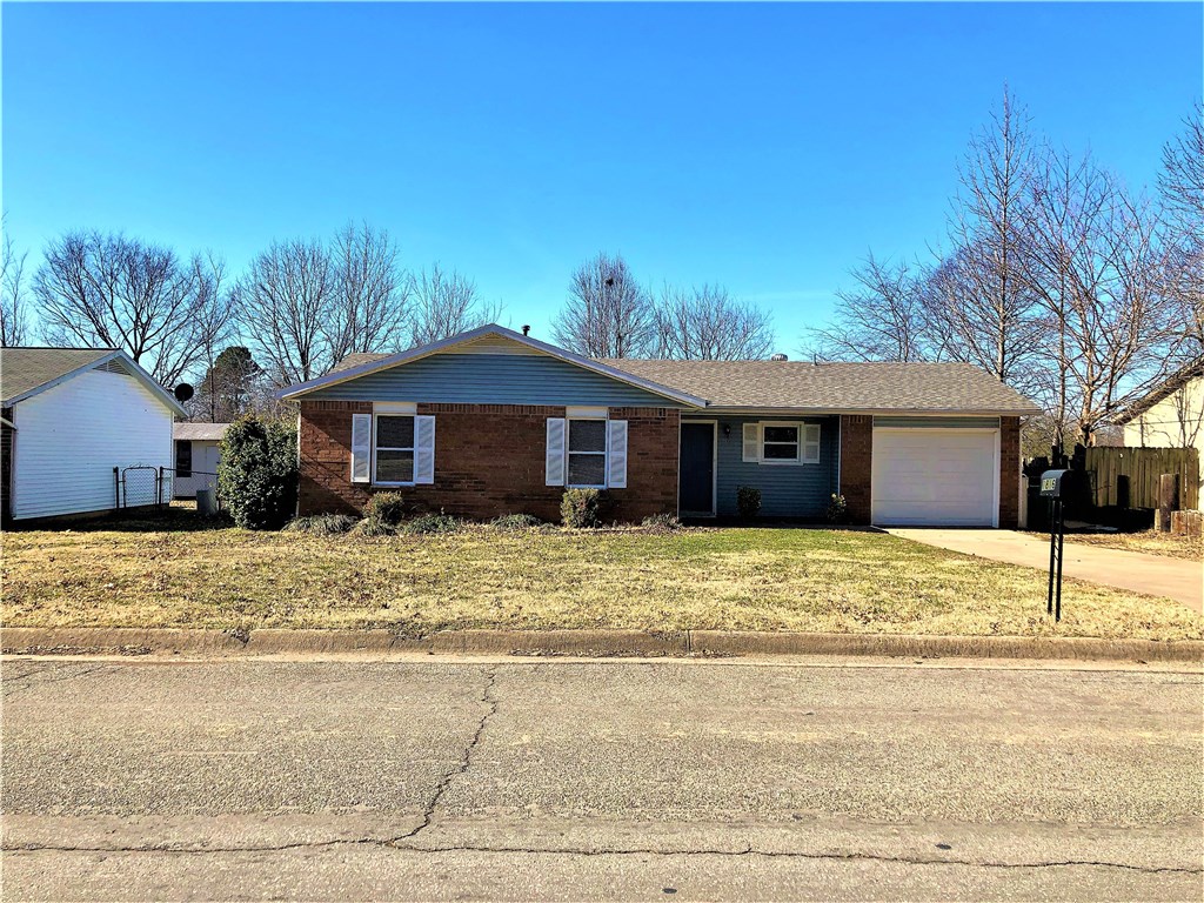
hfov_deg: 63.4
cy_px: 452
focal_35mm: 28
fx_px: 974
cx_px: 602
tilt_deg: -3.9
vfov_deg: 49.7
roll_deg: -2.0
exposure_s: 1/1567
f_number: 1.8
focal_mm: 3.99
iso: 20
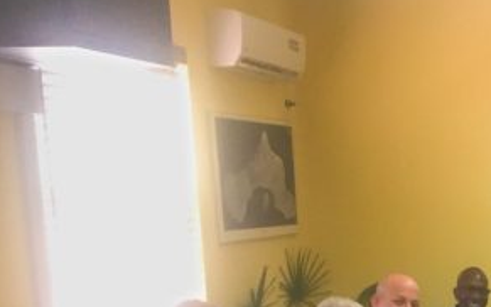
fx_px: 1084
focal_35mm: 81
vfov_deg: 15.0
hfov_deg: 23.5
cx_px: 579
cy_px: 450
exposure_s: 1/33
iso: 50
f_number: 2.2
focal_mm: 4.15
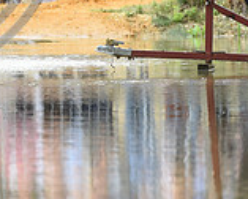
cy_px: -100
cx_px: -120
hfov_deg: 2.8
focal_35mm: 692
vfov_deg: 2.2
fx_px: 5085
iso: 900
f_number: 5.6
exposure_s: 1/1250
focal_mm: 200
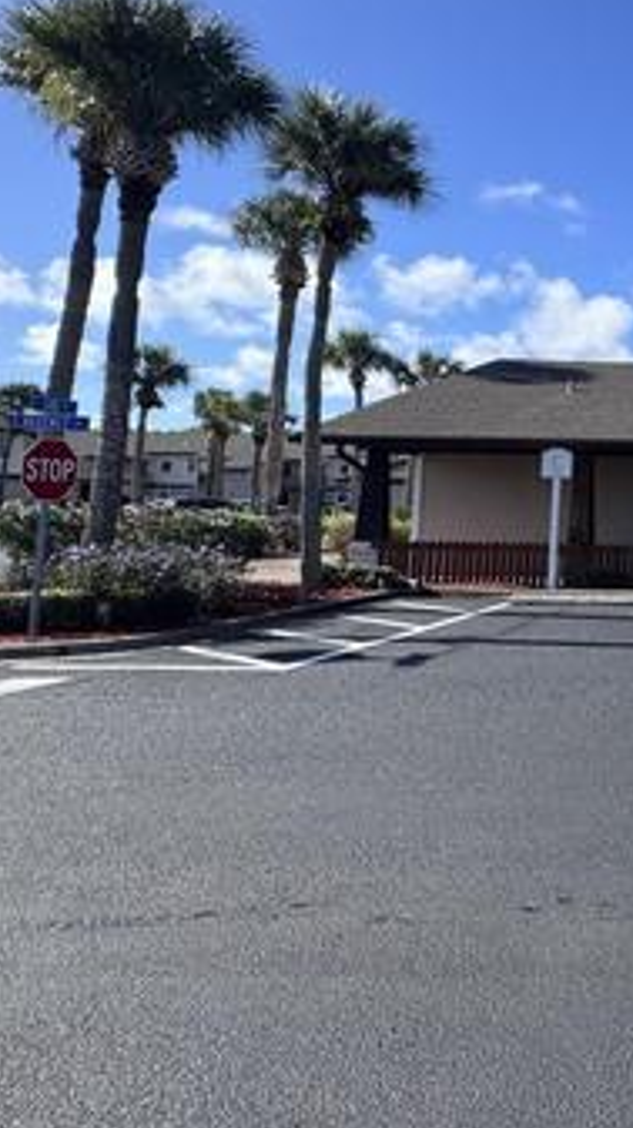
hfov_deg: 28.0
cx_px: 934
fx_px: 867
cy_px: 438
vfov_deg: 65.3
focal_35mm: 29
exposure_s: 1/1323
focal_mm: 2.22
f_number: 2.2
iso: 40
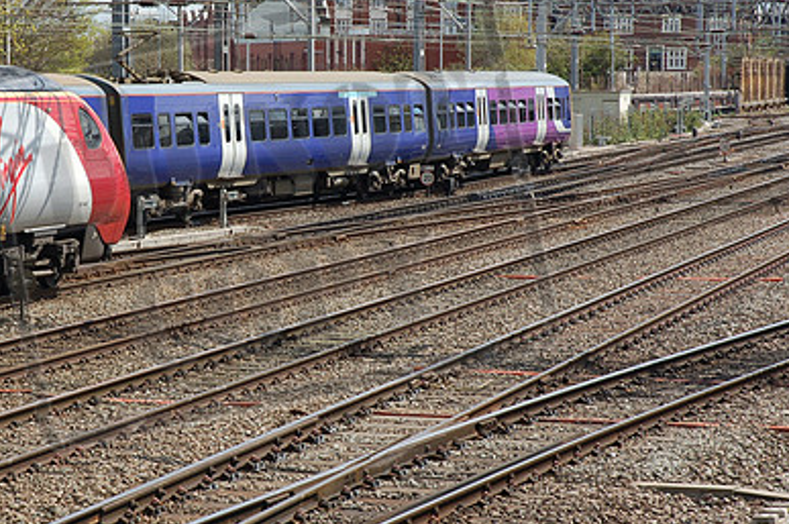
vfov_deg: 11.0
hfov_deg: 16.5
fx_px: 2709
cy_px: 216
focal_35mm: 124
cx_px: 265
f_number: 8
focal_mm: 55
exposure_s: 1/250
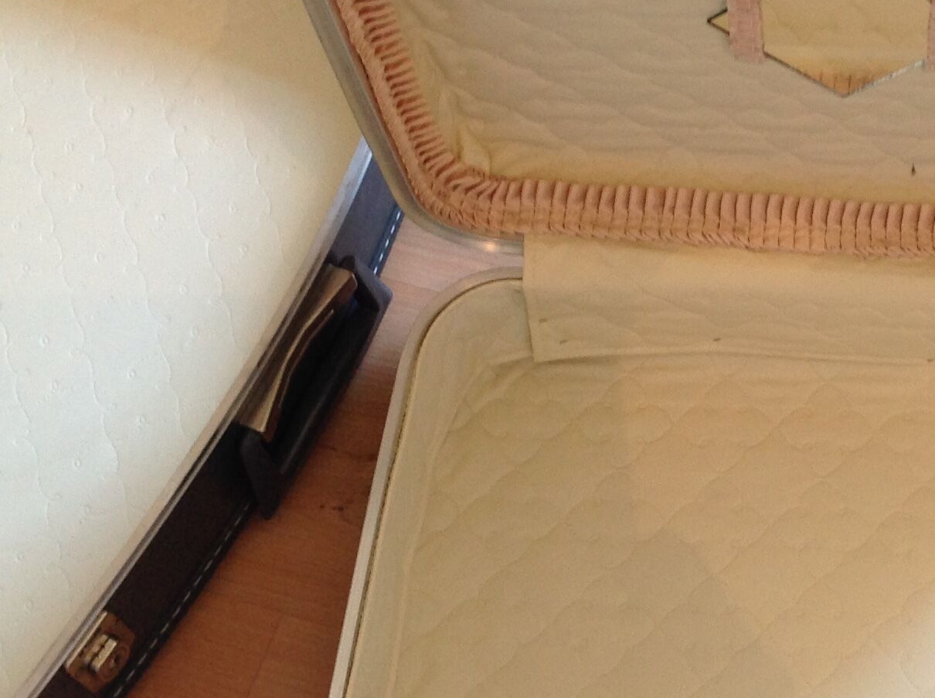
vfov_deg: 19.6
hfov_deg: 25.6
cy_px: 284
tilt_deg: -63.2
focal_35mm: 75
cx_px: 754
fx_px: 2022
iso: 80
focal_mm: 4.28
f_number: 2.4
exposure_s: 1/15
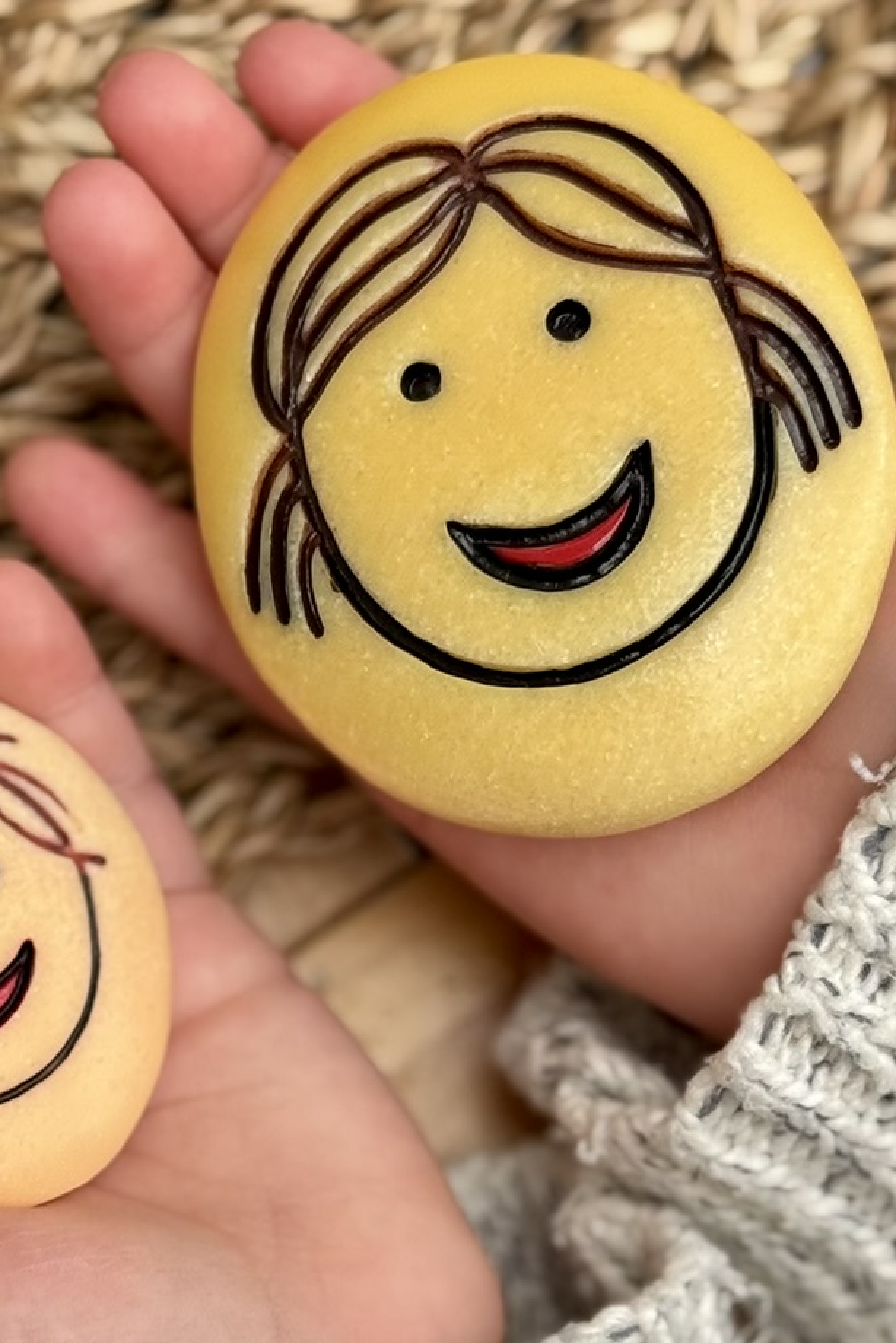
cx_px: 452
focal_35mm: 111
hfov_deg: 12.3
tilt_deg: -80.0
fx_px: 4144
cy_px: 665
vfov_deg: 18.4
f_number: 1.78
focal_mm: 6.76
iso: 64
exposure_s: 1/127
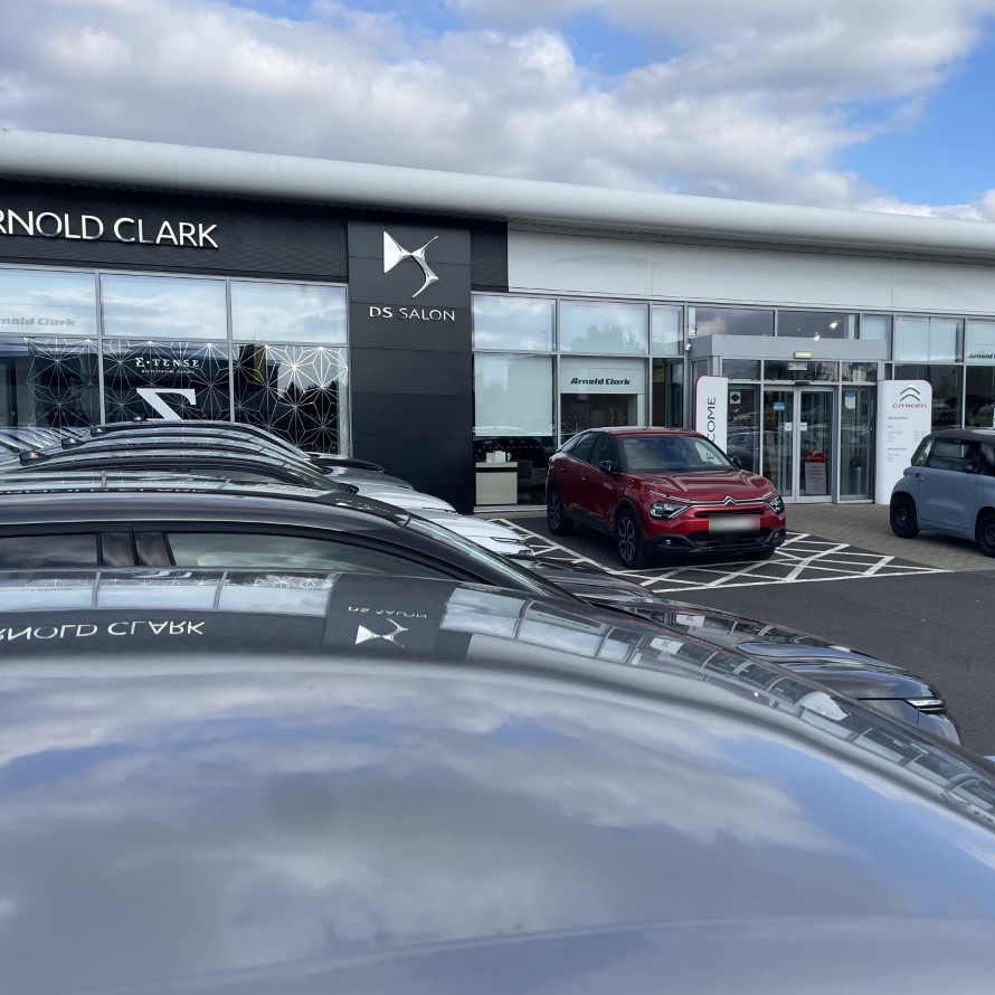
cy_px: 495
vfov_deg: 52.5
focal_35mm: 31
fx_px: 1008
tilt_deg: -5.1
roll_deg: +0.2
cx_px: 644
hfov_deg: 51.8
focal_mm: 4.2
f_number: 1.6
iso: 32
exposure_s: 1/2817
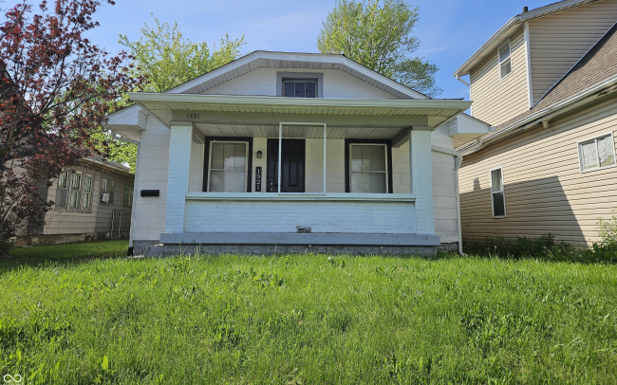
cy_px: 156
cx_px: 311
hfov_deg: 72.6
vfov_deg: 49.0
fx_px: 420
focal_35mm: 25
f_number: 1.8
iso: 25
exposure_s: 1/2228
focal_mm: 5.4
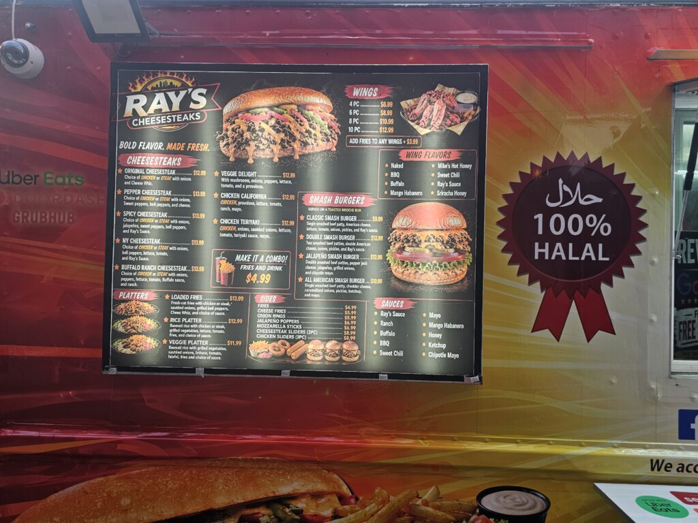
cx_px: 349
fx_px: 464
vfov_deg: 58.9
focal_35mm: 23
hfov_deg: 73.9
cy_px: 262
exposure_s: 1/120
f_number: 1.7
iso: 25
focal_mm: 6.3
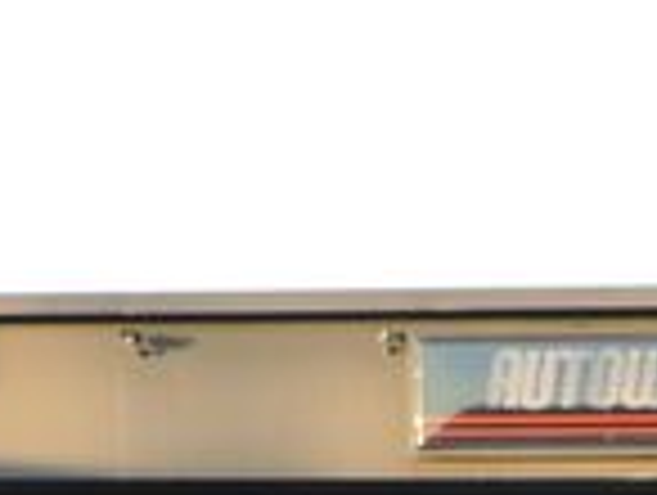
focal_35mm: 105
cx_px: 670
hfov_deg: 18.2
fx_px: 1996
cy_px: 990
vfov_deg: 12.5
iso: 80
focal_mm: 4.3
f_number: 3
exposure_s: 1/50
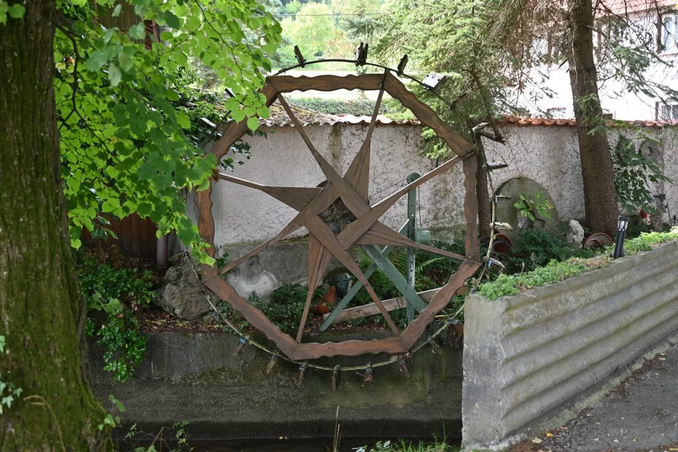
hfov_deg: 44.5
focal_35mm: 44
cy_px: 226
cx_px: 339
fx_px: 829
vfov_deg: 30.5
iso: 400
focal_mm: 44
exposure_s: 1/200
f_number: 4
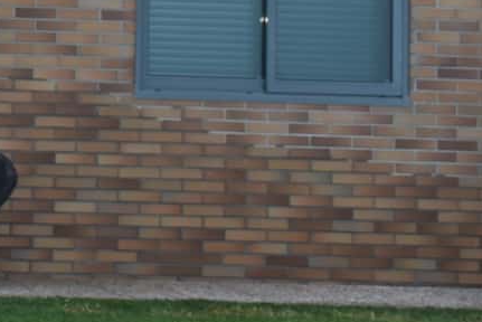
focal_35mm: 217
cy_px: -207
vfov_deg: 6.2
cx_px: -579
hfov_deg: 8.8
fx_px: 2907
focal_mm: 26
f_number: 5.6
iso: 140
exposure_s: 1/125
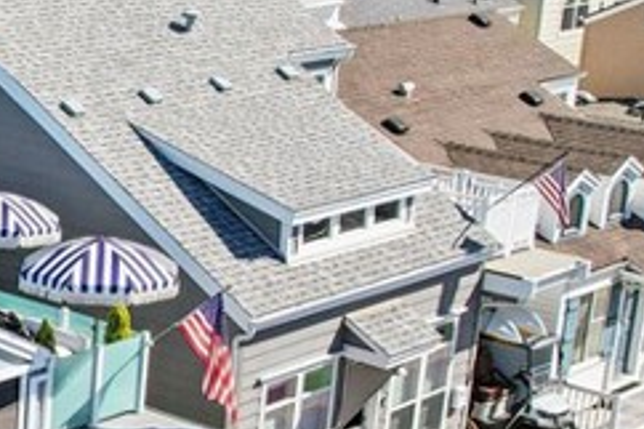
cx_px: -279
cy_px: 338
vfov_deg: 14.6
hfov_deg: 19.5
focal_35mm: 93
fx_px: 1662
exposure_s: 1/3200
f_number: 2.8
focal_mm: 8.4
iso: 140
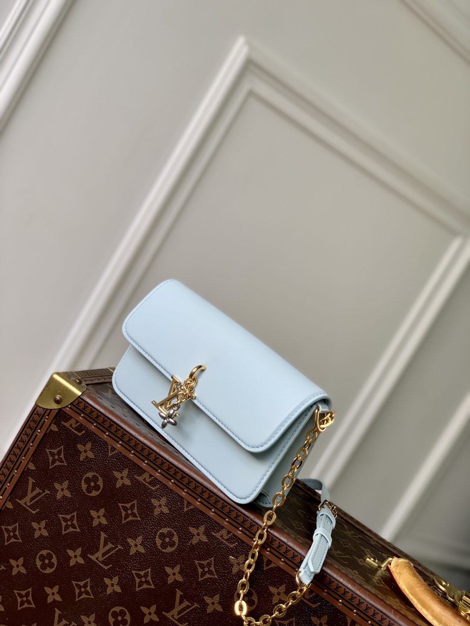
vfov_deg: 36.8
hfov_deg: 28.0
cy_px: 313
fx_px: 941
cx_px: 235
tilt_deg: -6.0
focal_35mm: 52
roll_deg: -30.9
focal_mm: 6
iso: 20
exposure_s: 1/122
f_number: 2.4
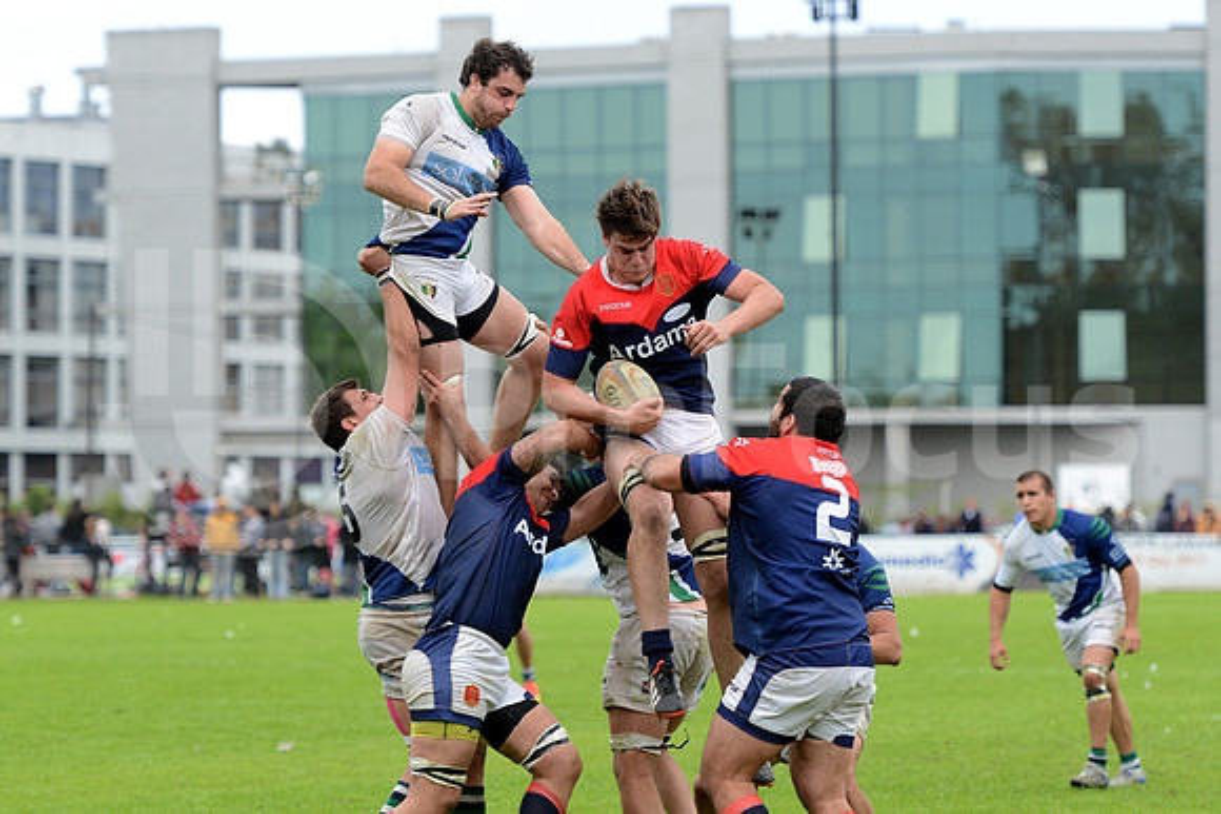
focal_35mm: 175
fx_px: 5937
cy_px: 407
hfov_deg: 11.7
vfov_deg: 7.9
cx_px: 610
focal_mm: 175
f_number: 4
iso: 1000
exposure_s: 1/500
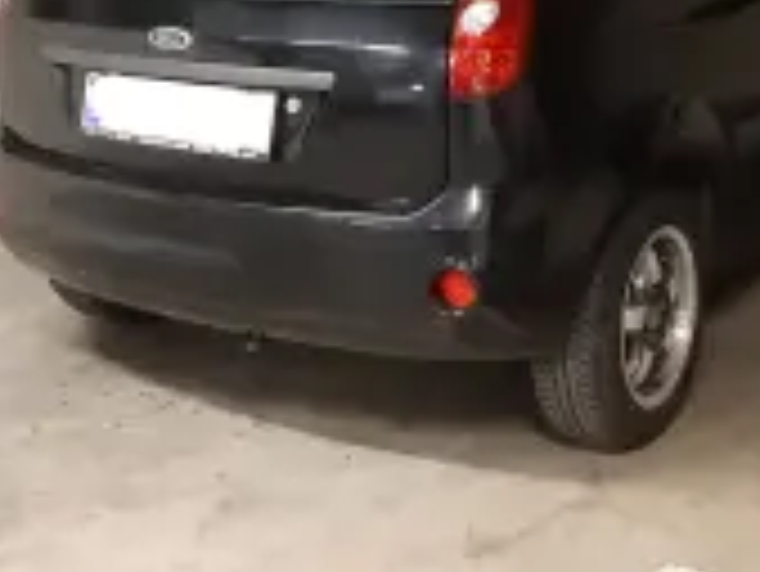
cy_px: 117
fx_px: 1406
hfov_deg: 30.2
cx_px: 391
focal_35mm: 64
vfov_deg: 22.7
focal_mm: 3.93
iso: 400
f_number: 1.7
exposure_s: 1/25
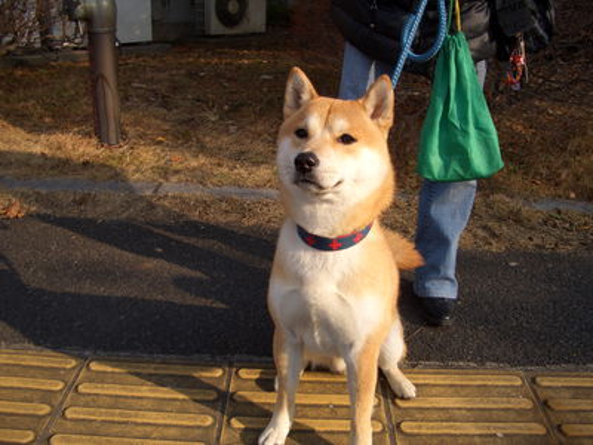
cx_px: 296
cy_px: 222
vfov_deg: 40.7
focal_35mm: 35
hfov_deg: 52.6
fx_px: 600
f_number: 2.6
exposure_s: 1/800
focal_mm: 5.8
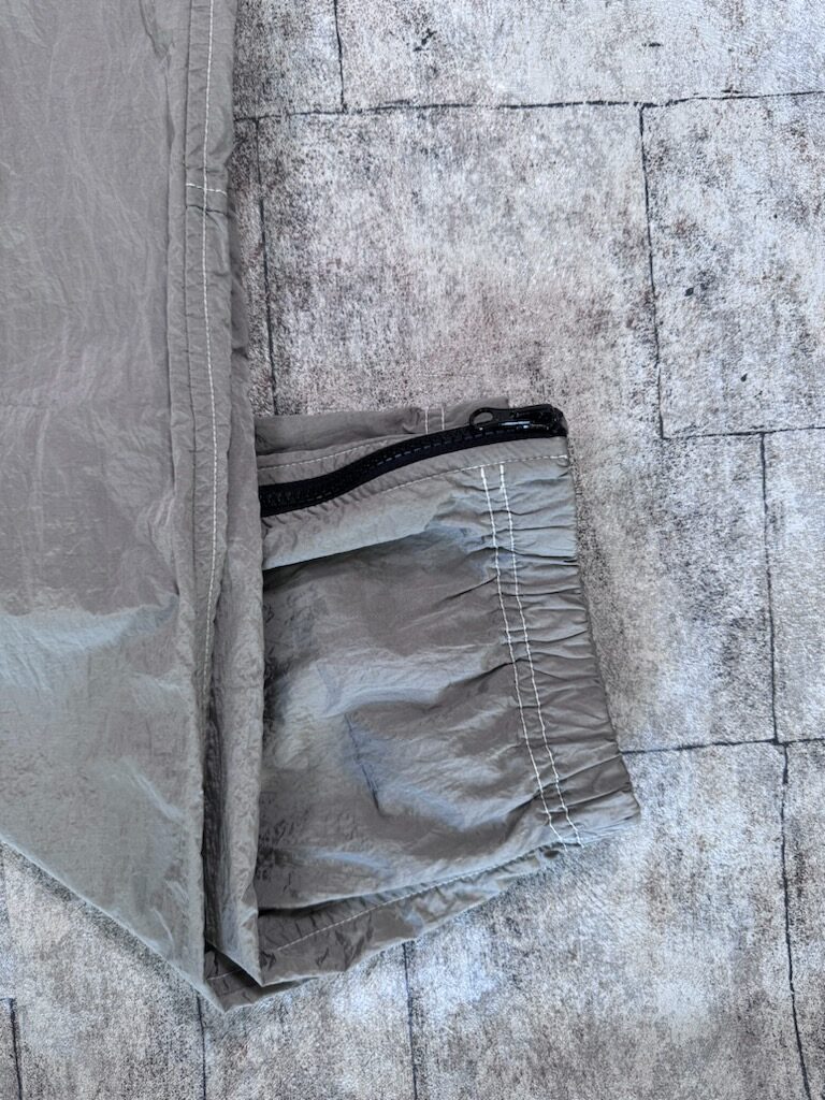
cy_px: 550
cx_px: 412
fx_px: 763
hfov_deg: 56.8
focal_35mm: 24
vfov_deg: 71.6
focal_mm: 6.86
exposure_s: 1/121
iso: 125
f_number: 1.78
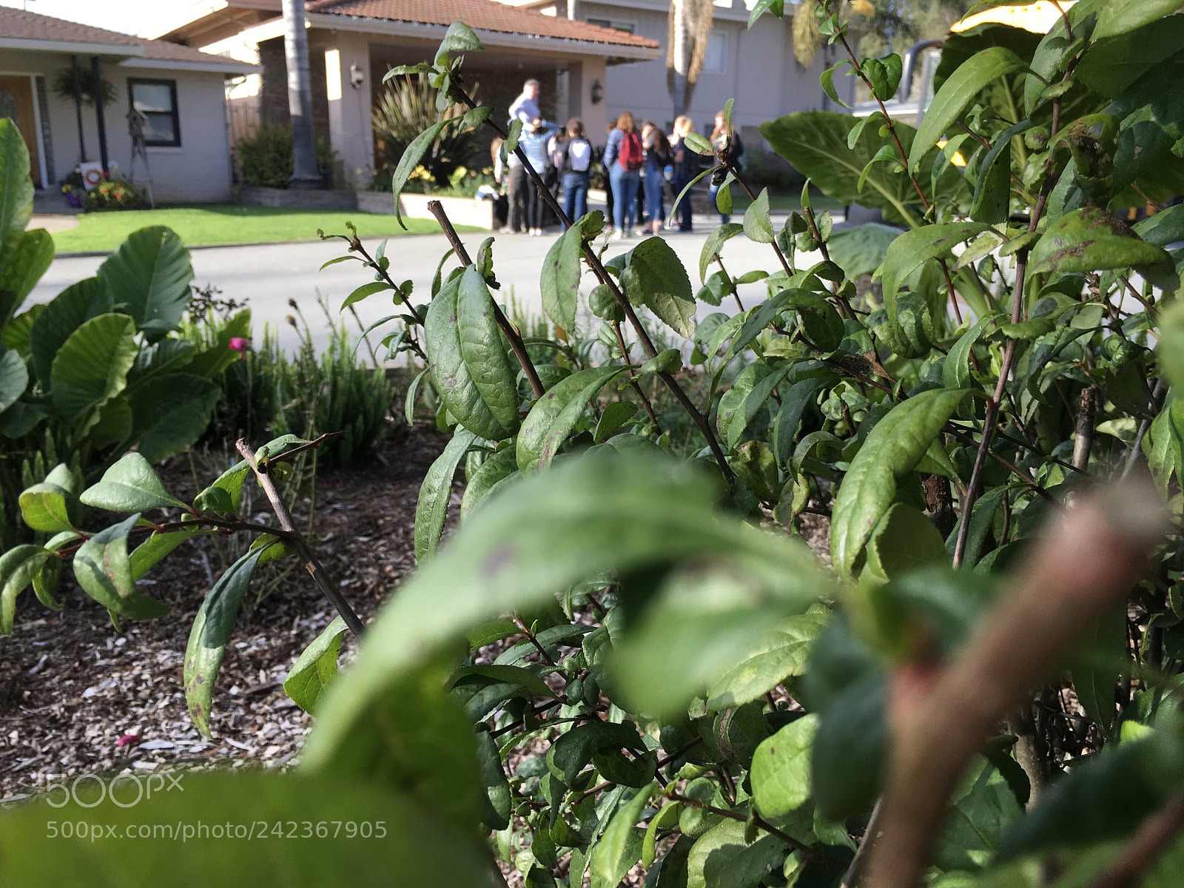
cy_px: 444
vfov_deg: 48.2
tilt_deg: -15.5
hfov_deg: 61.7
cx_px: 592
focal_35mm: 29
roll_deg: -1.5
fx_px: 992
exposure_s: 1/413
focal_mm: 4.15
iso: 25
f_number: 2.2
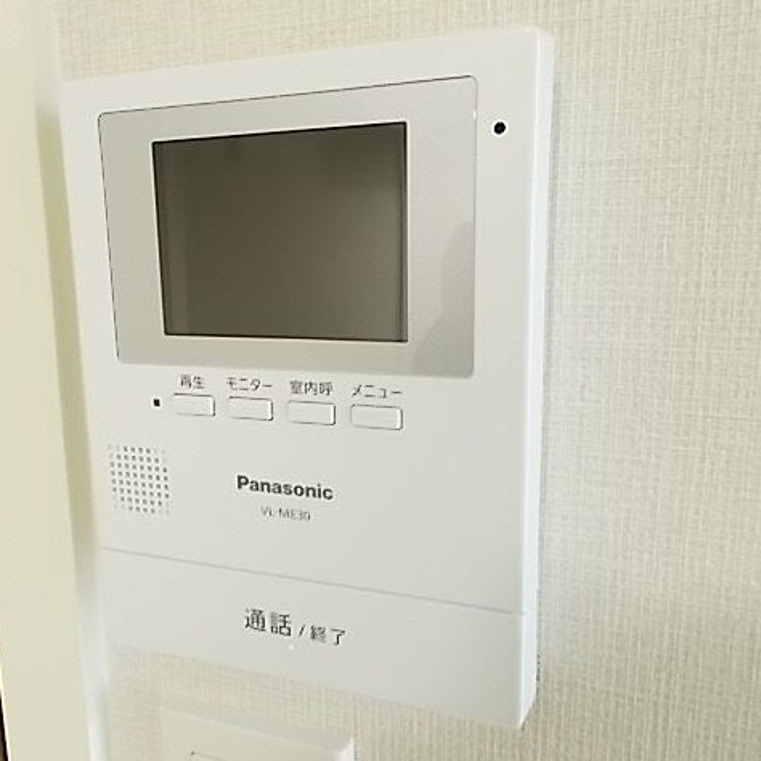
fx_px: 771
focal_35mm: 31
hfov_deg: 52.2
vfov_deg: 52.5
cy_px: 382
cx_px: 303
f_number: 3.2
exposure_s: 1/15
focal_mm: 4.6
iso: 200
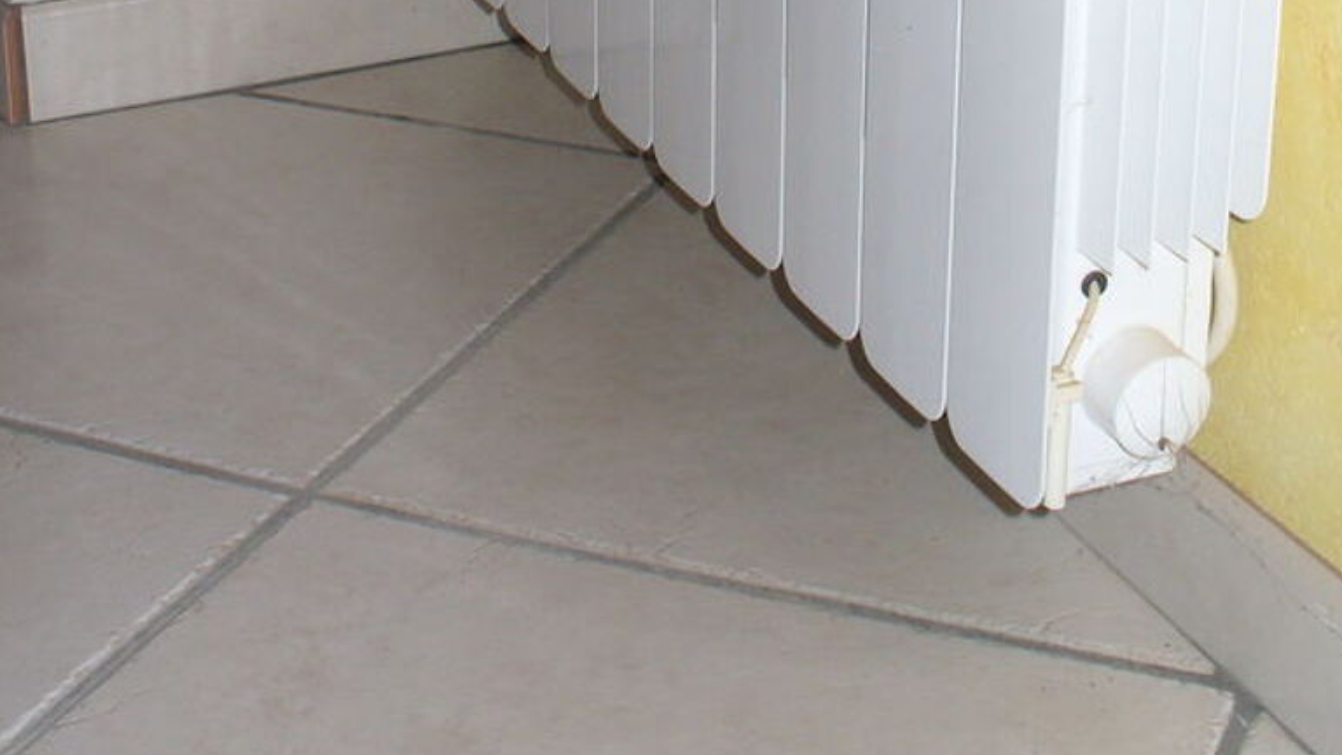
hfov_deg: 30.1
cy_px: -246
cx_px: 704
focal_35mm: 70
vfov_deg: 16.3
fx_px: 2491
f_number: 2.8
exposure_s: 1/30
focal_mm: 6.1
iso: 100
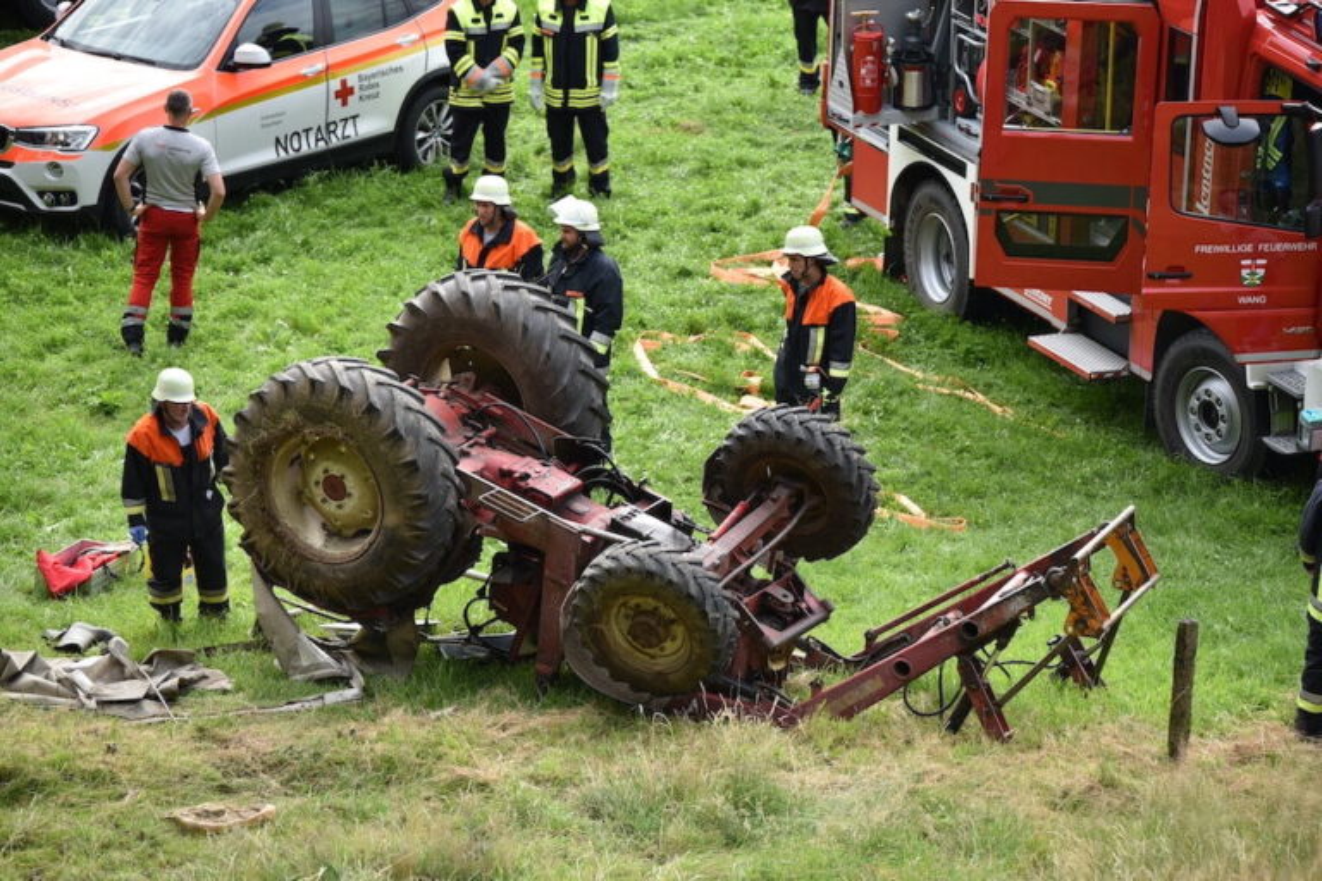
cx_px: 661
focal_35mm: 185
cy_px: 440
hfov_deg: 11.1
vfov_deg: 7.4
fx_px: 6793
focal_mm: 185
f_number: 4
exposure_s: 1/1000
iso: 640
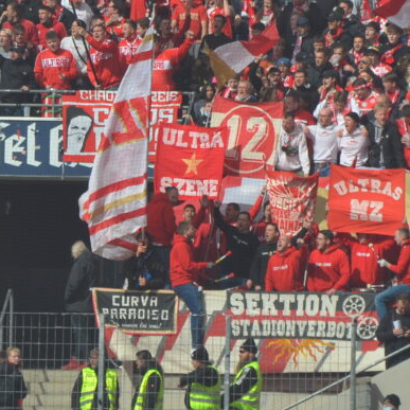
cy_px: 10
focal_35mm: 552
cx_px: 402
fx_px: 7394
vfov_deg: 3.2
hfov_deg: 3.2
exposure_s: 1/800
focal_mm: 105
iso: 200
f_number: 7.1
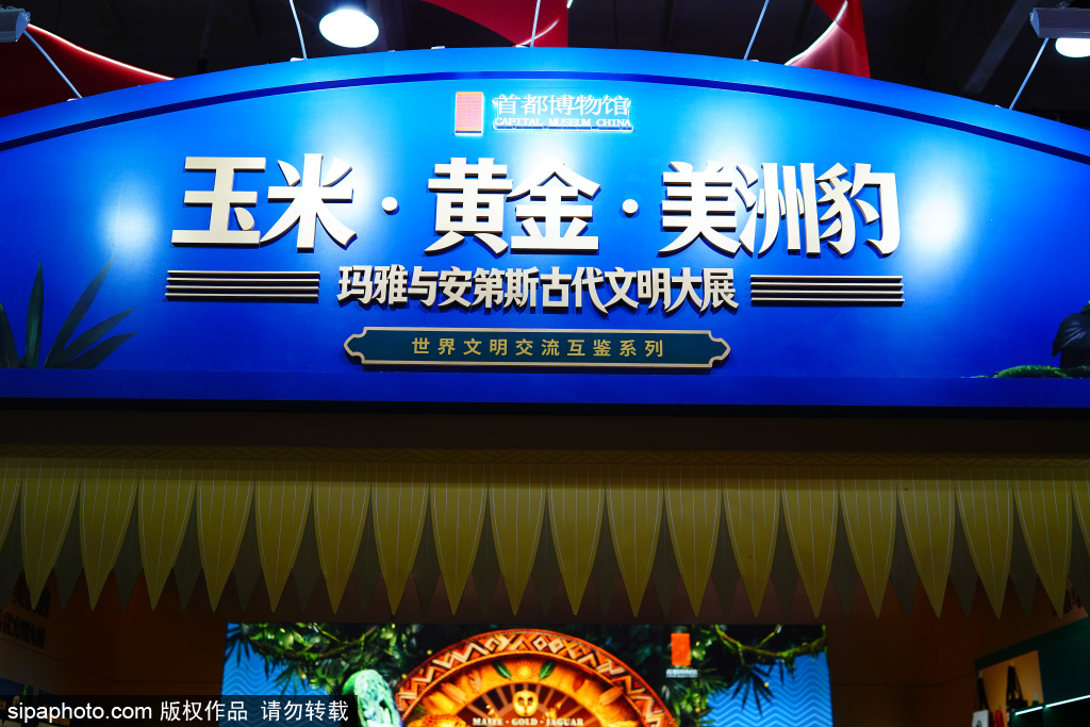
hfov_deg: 48.5
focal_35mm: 40
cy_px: 364
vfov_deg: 33.4
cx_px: 545
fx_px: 1211
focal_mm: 40
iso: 400
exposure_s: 1/250
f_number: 3.2
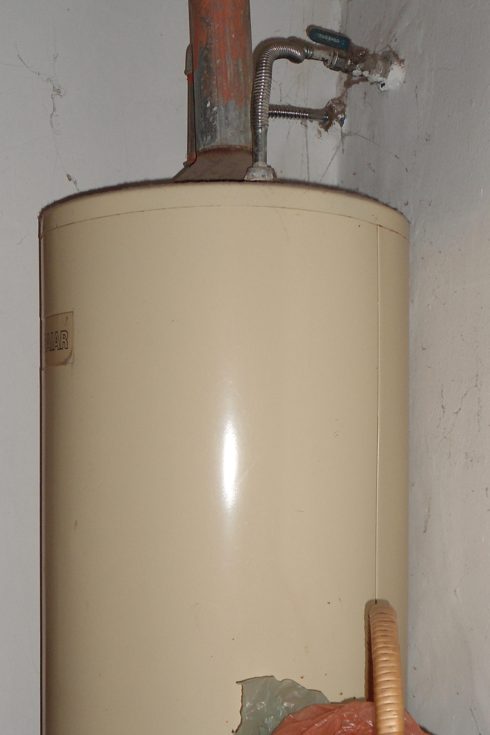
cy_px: 474
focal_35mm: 55
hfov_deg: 24.6
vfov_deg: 36.0
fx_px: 1123
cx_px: 293
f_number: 3.2
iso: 100
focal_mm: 6.7
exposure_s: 1/40
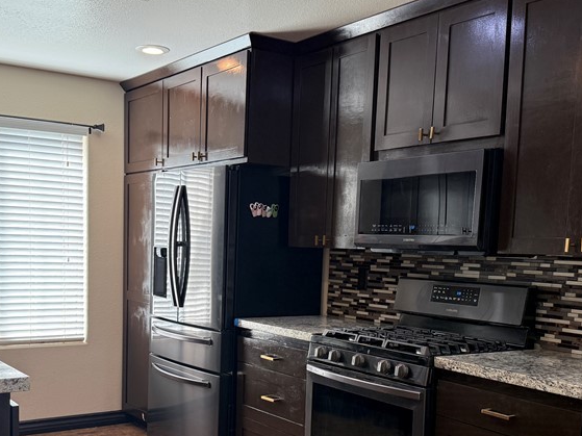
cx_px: 260
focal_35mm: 44
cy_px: 310
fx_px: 740
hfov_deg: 42.9
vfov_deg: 32.4
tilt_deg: -5.0
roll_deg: -1.6
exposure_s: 1/120
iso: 160
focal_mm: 6.76
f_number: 1.78
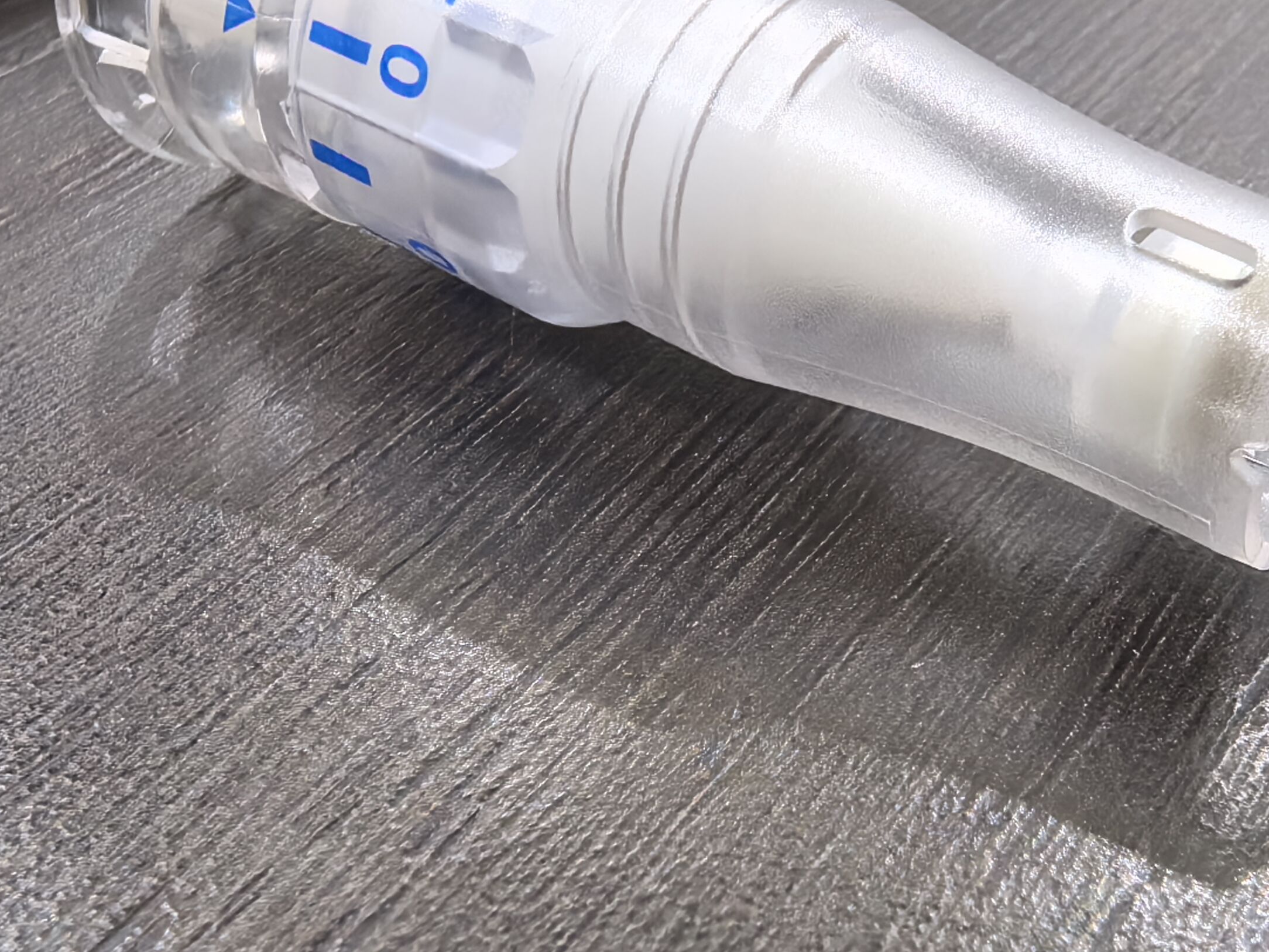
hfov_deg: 37.5
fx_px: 1870
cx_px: 698
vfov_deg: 28.6
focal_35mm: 51
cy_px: 457
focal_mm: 1.95
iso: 320
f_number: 2.2
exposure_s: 1/50
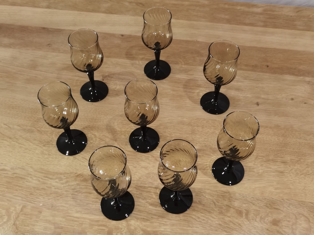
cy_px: 118
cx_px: 157
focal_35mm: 40
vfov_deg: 36.0
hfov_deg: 46.8
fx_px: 363
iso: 125
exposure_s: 1/100
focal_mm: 6.71
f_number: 1.9
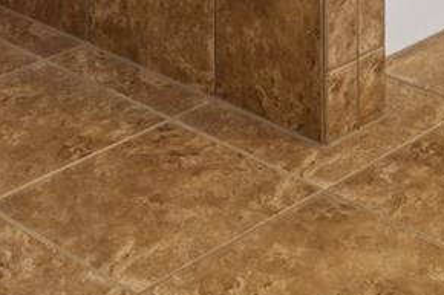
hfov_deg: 17.1
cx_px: 403
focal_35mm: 118
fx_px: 1454
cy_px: -522
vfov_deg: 9.6
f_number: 13
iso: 100
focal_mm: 16.7
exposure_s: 1/1.67
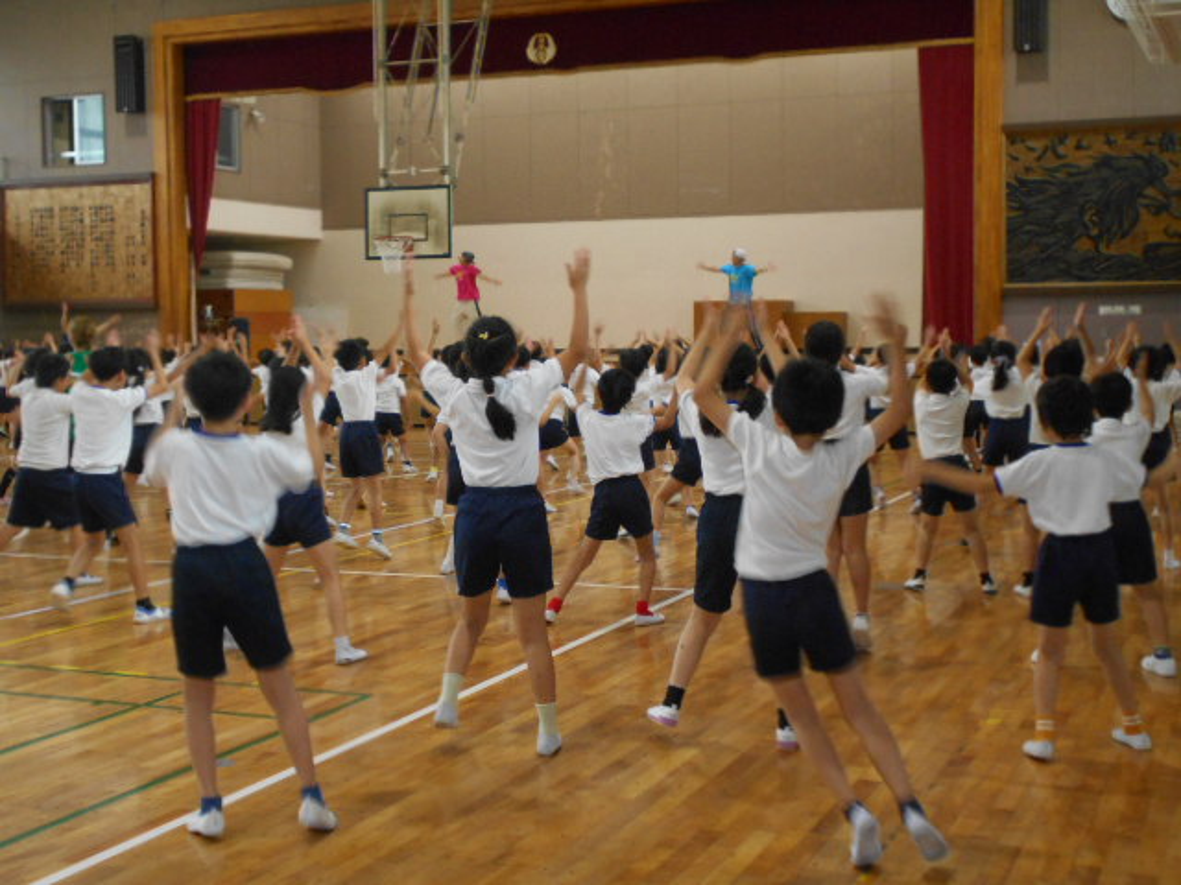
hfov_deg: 38.2
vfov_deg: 29.1
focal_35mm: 50
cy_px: 442
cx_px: 590
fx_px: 1706
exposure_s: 1/60
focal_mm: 8.8
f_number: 4.5
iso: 450
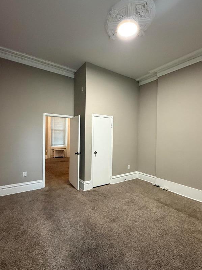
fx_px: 140
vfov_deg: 87.7
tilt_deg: -0.5
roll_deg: -1.0
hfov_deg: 71.5
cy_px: 139
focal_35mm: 18
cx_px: 108
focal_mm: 2.22
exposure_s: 1/60
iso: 500
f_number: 2.2
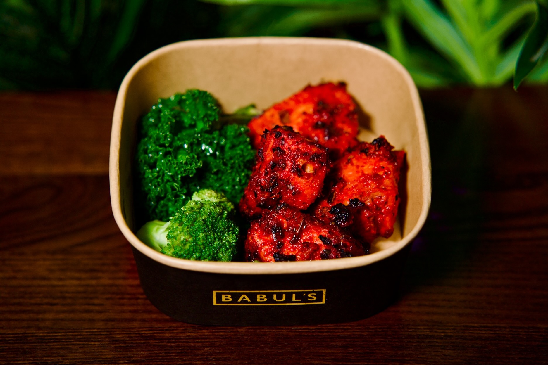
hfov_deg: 23.1
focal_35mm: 88
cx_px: 274
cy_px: 182
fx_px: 1339
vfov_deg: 15.5
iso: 2000
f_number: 4.5
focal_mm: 88
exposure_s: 1/250
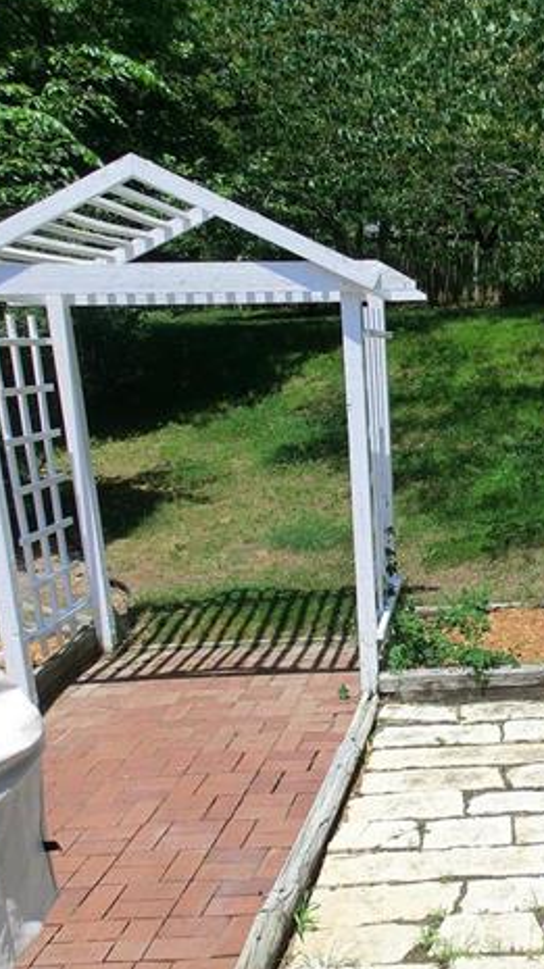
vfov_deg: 55.3
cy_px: 475
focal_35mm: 36
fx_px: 925
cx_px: 573
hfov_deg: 30.0
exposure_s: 1/250
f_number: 7.9
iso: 100
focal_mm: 4.24
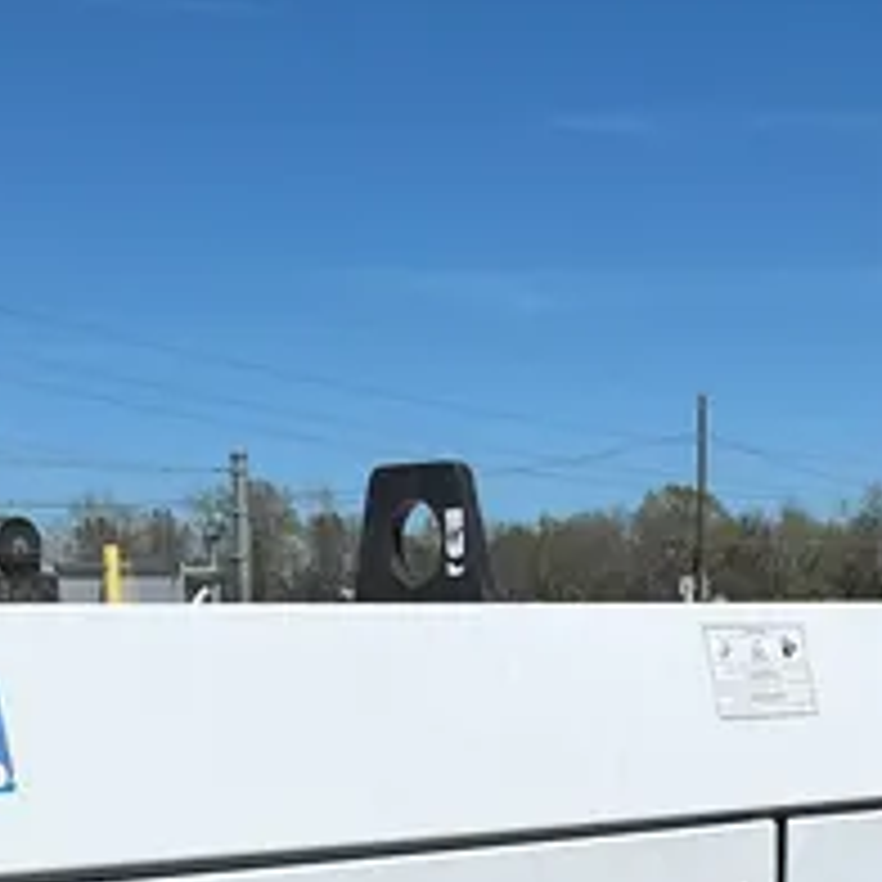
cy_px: 1357
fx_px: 2479
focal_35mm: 86
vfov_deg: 17.8
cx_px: 513
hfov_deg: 20.2
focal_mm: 5.1
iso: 50
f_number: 1.6
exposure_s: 1/9901
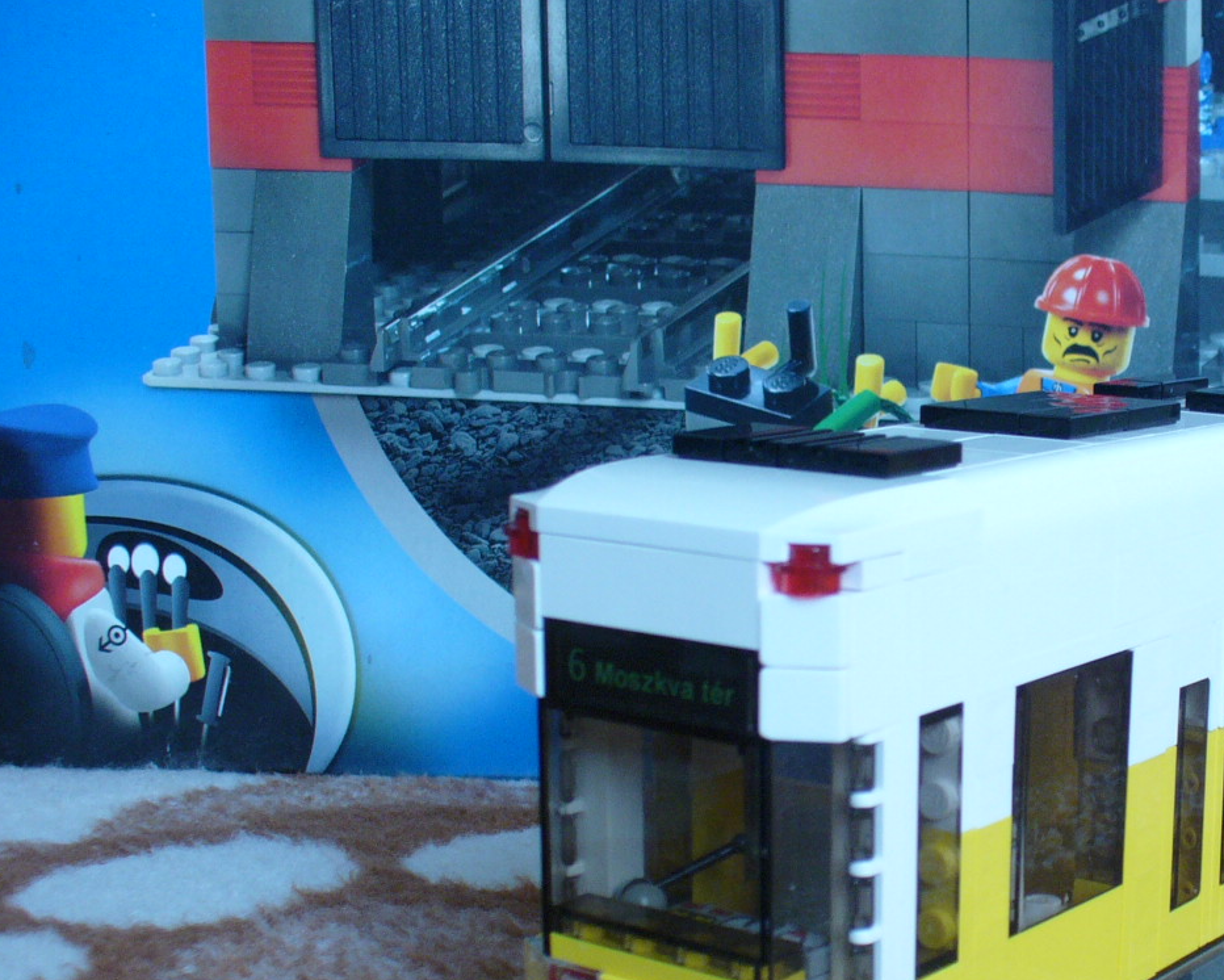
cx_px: 990
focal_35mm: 62
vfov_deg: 24.3
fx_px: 2246
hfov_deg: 29.7
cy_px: 755
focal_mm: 6.1
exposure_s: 1/25
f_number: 2.8
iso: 150
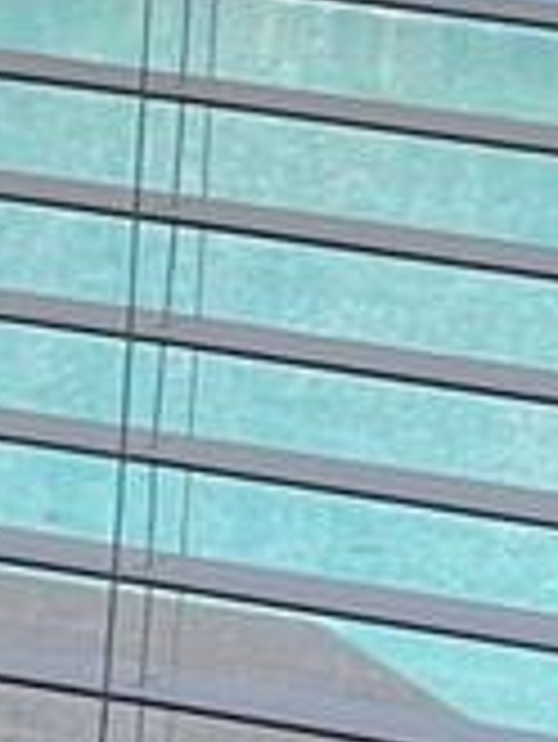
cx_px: 117
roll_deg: -2.6
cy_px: -270
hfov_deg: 3.2
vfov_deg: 4.2
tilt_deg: -7.8
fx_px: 9981
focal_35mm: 465
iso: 20
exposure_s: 1/690
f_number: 2.2
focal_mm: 7.5
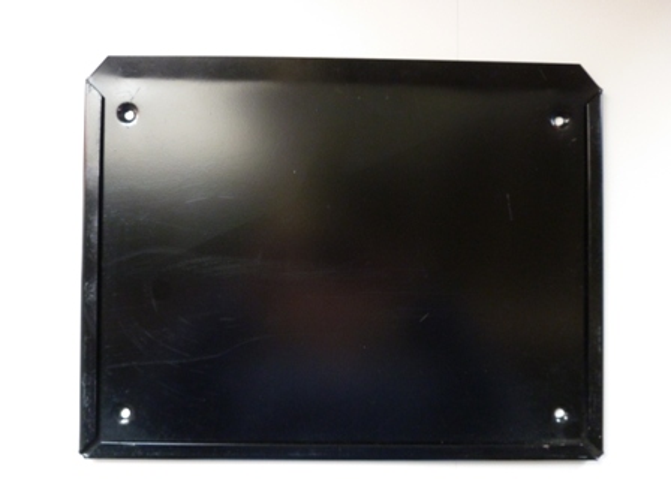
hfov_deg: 69.4
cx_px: 336
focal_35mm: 25
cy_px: 252
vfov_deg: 54.9
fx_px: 485
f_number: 3.3
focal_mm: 4.1
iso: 400
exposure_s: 1/25
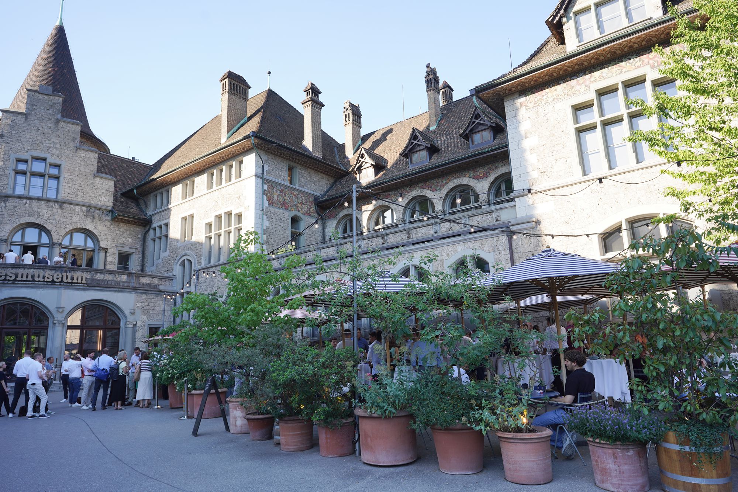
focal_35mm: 24
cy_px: 246
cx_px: 369
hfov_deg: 73.7
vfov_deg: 53.1
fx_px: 492
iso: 100
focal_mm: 24
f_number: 6.3
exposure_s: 1/100
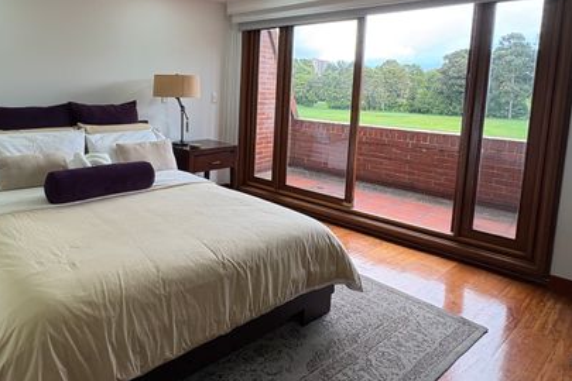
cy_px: 127
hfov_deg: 71.6
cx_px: 191
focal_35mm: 24
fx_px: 381
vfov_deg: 52.1
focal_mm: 2.22
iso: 64
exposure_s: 1/99
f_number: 2.2
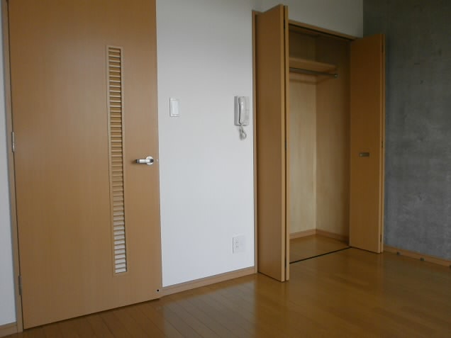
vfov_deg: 51.4
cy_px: 169
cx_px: 226
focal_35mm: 27
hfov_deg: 65.3
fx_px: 352
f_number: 2.9
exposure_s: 1/250
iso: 320
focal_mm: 4.8
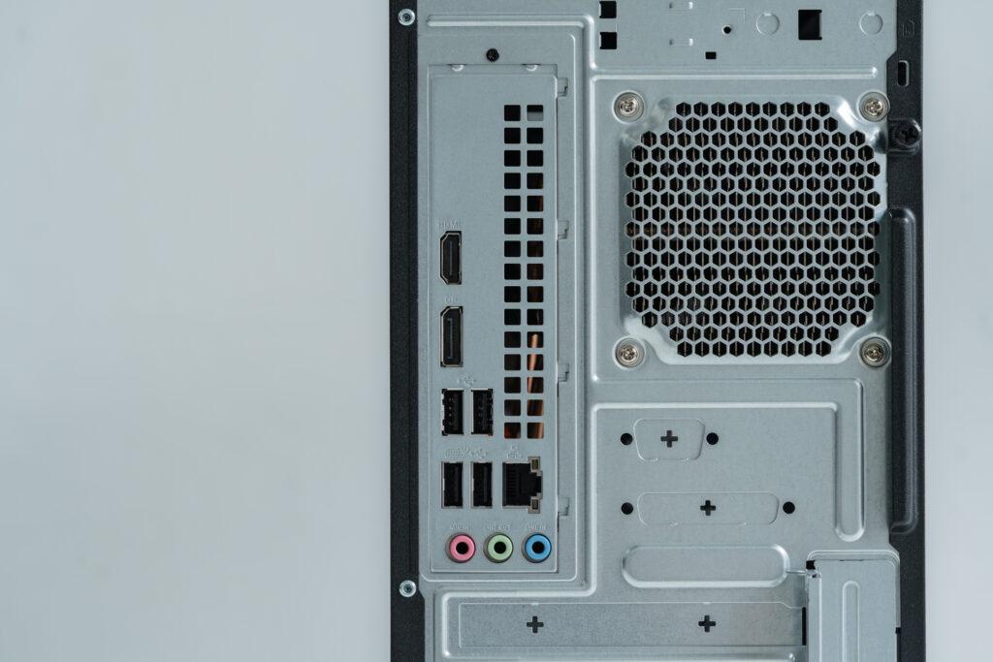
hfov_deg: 22.6
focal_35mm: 90
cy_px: 331
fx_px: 2483
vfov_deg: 15.2
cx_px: 496
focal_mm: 90
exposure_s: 1/100
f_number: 6.3
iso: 400
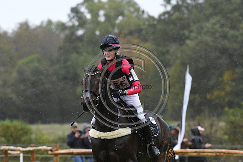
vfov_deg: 4.6
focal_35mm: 300
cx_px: 122
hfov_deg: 6.9
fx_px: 2025
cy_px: 81
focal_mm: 200
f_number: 4.5
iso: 2000
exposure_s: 1/1250
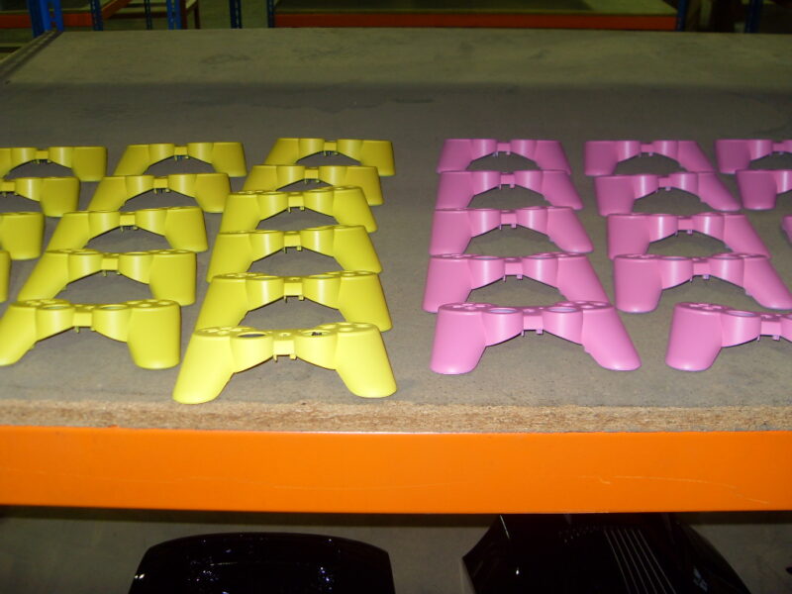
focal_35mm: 35
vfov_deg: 40.7
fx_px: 801
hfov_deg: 52.6
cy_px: 297
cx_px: 396
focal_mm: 6.3
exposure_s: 1/45
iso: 100
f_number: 2.8
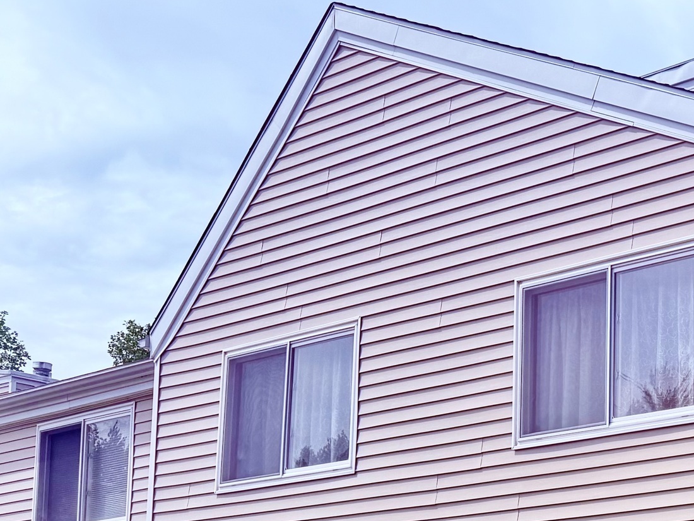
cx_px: 898
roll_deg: -0.3
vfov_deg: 20.7
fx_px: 1343
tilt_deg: +6.3
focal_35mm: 67
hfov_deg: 25.1
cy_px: 602
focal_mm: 6.76
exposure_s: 1/3953
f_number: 1.78
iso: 80
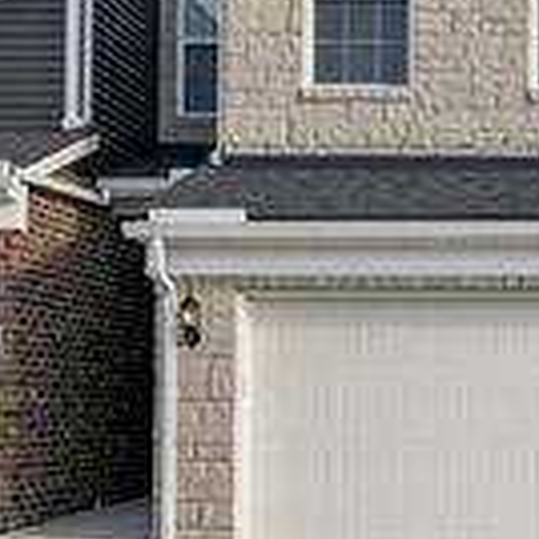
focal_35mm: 66
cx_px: 603
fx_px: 1163
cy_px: 111
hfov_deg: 24.3
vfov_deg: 25.7
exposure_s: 1/400
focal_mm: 10
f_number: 5
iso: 200
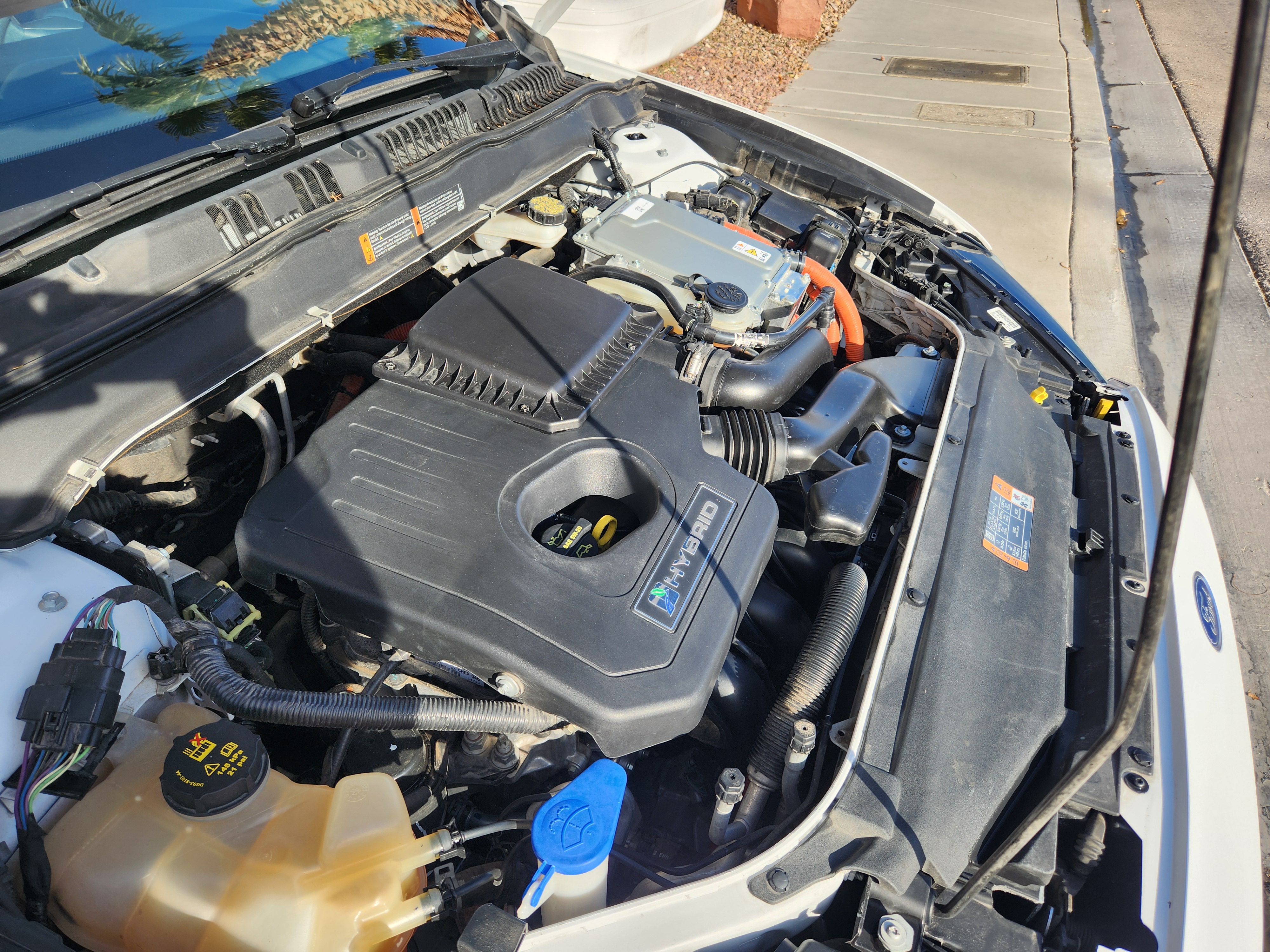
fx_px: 844
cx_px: 635
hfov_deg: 73.9
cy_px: 476
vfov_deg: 58.9
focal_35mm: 23
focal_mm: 5.4
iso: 20
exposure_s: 1/565
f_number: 1.8
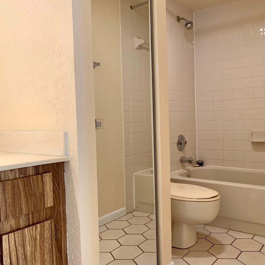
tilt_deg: -1.8
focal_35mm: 31
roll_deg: +1.4
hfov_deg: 52.0
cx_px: 166
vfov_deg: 52.5
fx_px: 268
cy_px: 132
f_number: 1.8
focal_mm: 4.25
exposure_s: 1/60
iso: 125
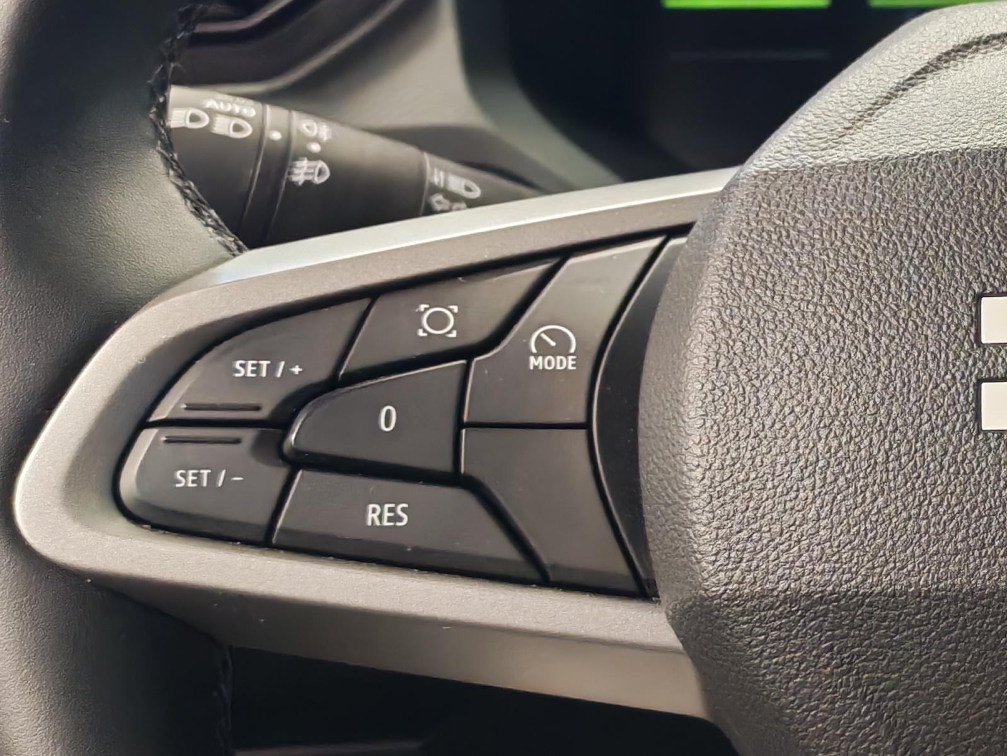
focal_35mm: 82
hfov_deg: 22.1
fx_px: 2386
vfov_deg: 18.0
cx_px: 1200
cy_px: 368
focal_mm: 6.12
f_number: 1.9
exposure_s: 1/50
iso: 2000
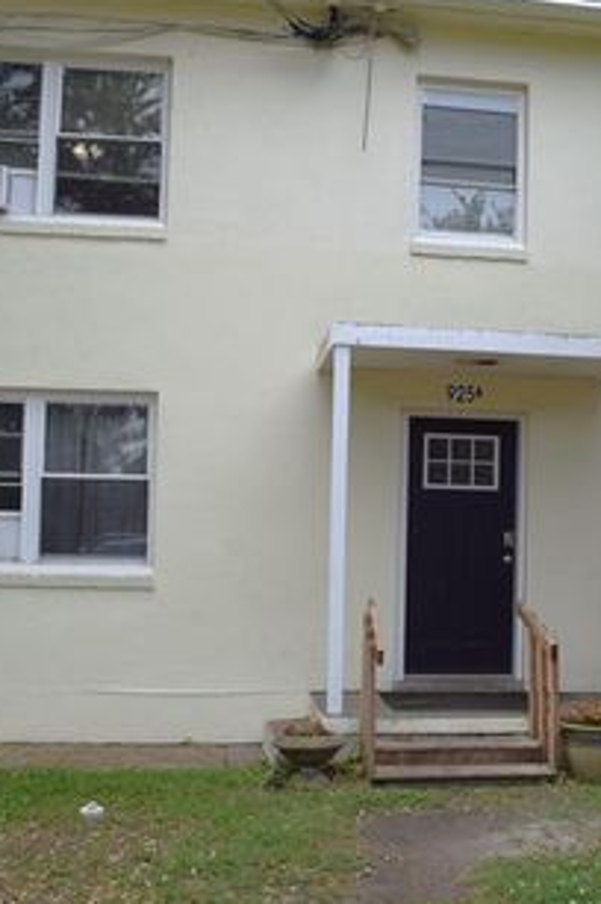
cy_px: 481
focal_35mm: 44
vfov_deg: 44.5
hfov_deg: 30.1
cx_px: 433
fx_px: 1104
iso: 220
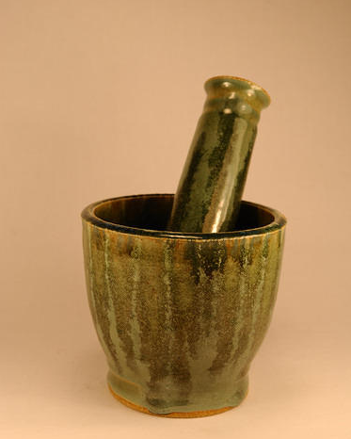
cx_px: 176
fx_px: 792
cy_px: 239
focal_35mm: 61
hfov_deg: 25.0
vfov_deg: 30.9
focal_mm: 36
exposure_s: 1/320
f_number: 8
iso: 100
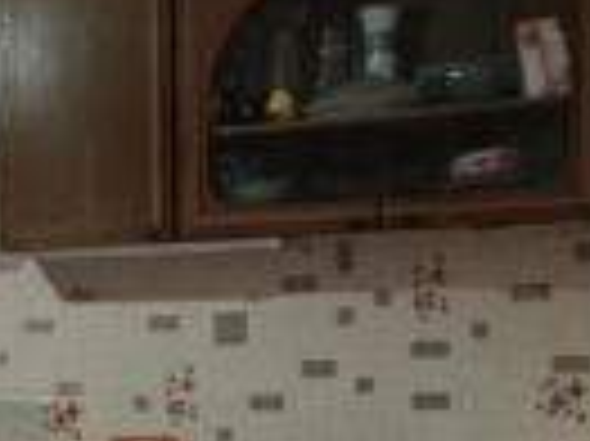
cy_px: 392
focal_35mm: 77
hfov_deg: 21.7
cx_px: -261
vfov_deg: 18.8
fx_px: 1311
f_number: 1.63
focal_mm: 8.72
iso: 100
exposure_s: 1/61.3
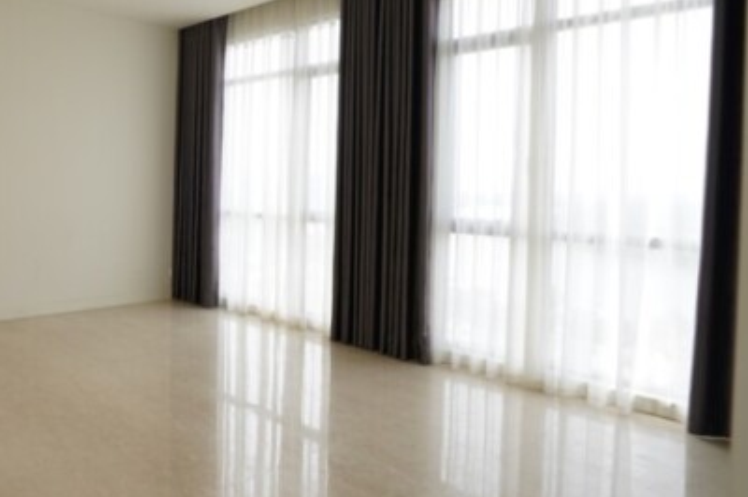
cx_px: 198
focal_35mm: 28
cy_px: 192
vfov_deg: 46.0
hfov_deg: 62.2
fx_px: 581
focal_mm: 16
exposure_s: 1/60
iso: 320
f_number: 5.6
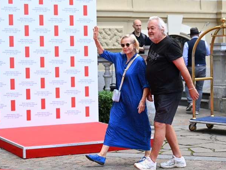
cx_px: 119
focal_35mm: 93
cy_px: 86
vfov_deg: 15.9
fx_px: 607
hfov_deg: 21.1
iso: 640
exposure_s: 1/800
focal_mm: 85
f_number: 3.5
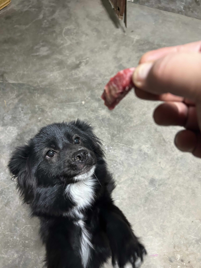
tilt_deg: -57.2
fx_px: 201
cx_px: 100
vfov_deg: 67.3
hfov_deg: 53.1
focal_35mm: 26
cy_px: 134
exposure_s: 1/60
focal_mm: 5.7
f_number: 1.5
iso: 320
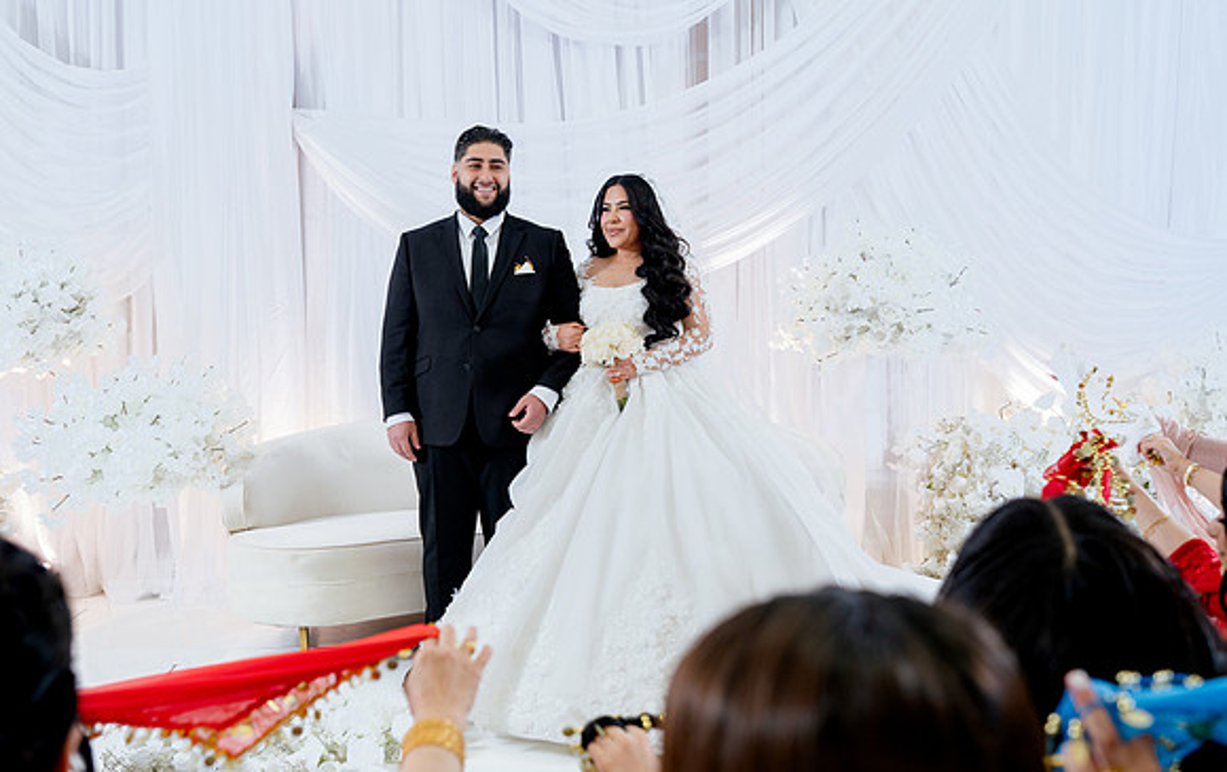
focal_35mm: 32
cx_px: 553
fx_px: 1060
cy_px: 454
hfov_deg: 60.0
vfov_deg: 39.9
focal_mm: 28
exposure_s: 1/160
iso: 800
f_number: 2.8
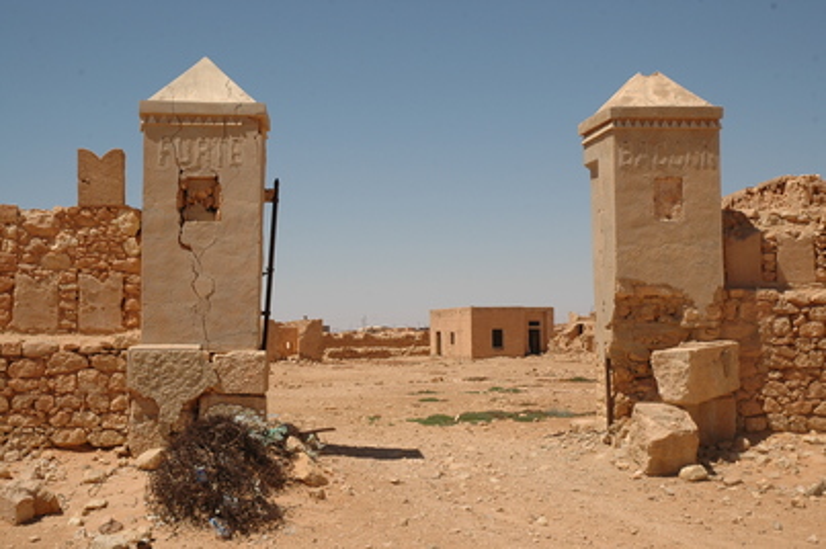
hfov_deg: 37.9
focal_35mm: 52
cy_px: 274
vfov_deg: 25.7
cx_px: 413
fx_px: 1204
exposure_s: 1/500
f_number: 11
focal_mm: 35
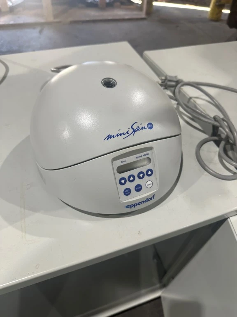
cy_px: 158
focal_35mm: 24
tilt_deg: -48.0
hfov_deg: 56.8
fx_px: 219
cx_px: 118
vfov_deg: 71.6
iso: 125
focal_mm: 6.86
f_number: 1.78
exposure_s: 1/61
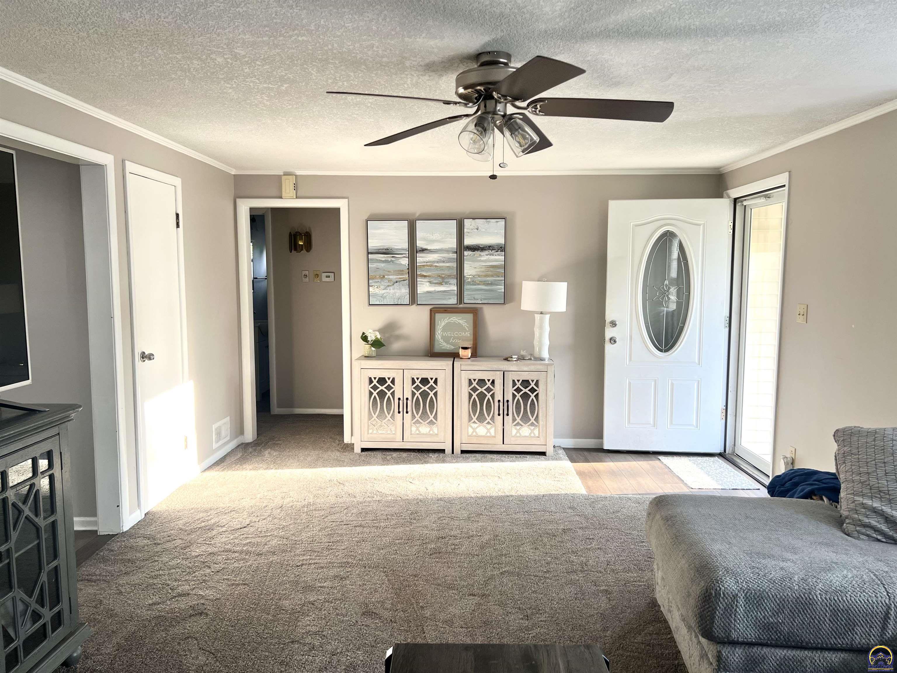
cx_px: 448
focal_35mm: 26
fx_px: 674
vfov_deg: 53.1
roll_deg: -0.5
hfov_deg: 67.3
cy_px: 336
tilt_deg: -4.9
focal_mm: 5.7
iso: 50
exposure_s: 1/120
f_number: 1.5
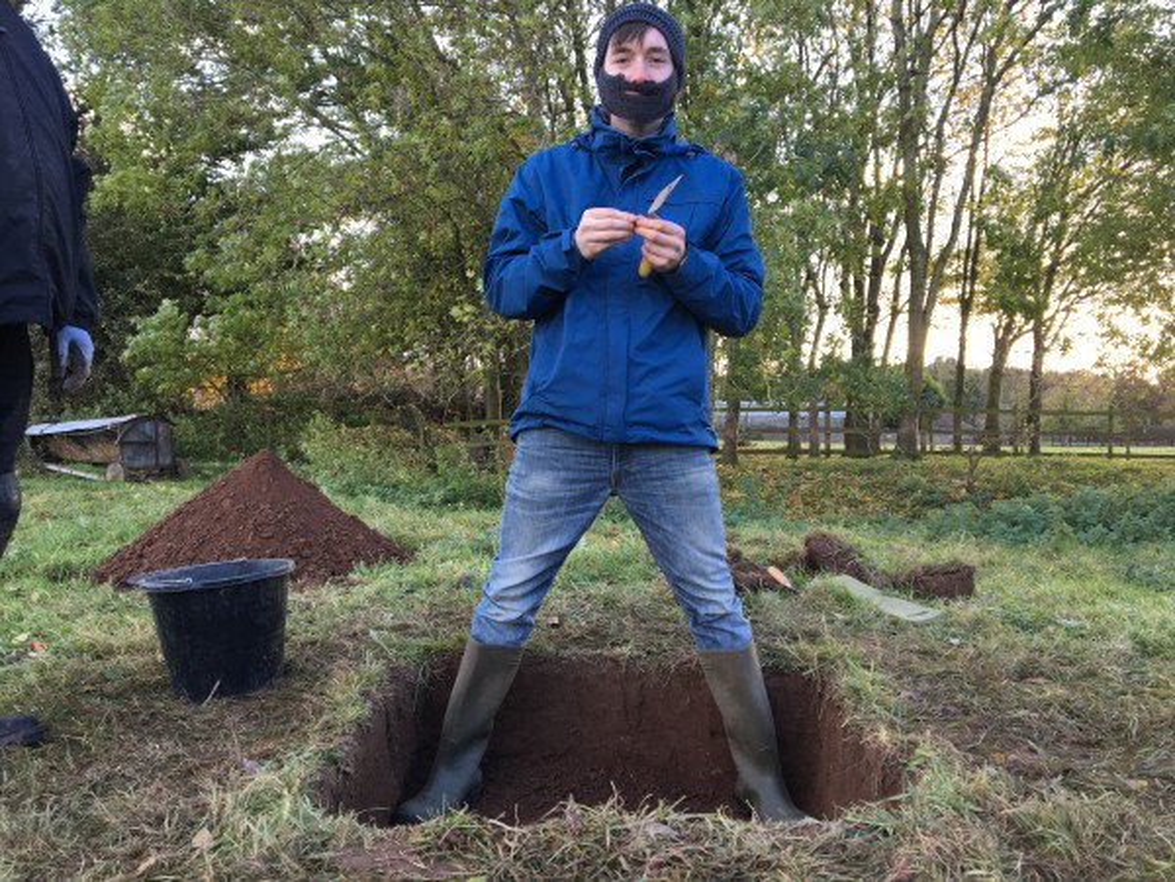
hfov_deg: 61.7
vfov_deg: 48.2
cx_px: 588
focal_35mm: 29
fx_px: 984
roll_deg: +0.4
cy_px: 441
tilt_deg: -1.1
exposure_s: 1/100
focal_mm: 4.15
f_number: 2.2
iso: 32
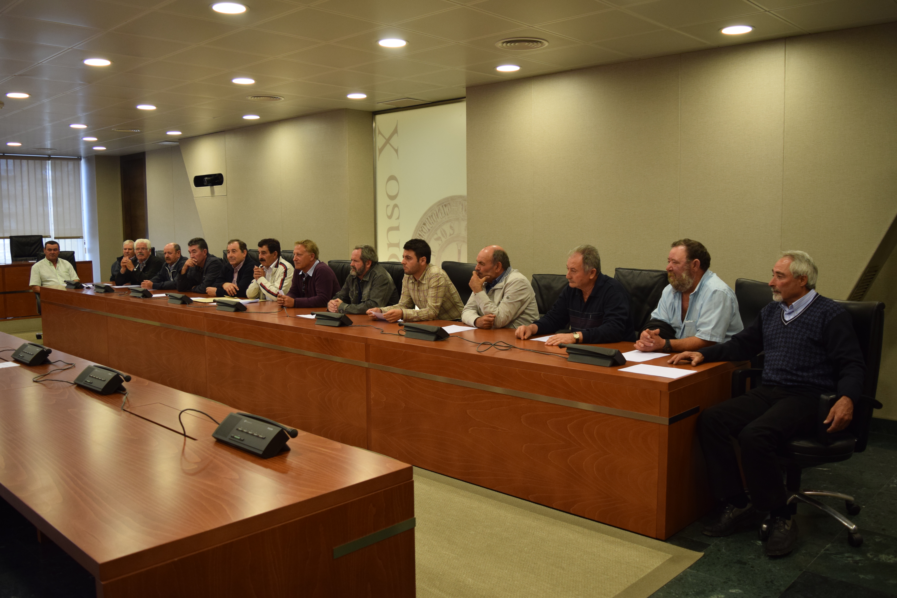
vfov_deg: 43.6
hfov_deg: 61.9
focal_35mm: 30
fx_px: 747
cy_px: 299
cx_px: 448
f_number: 4
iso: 560
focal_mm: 20
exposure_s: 1/60
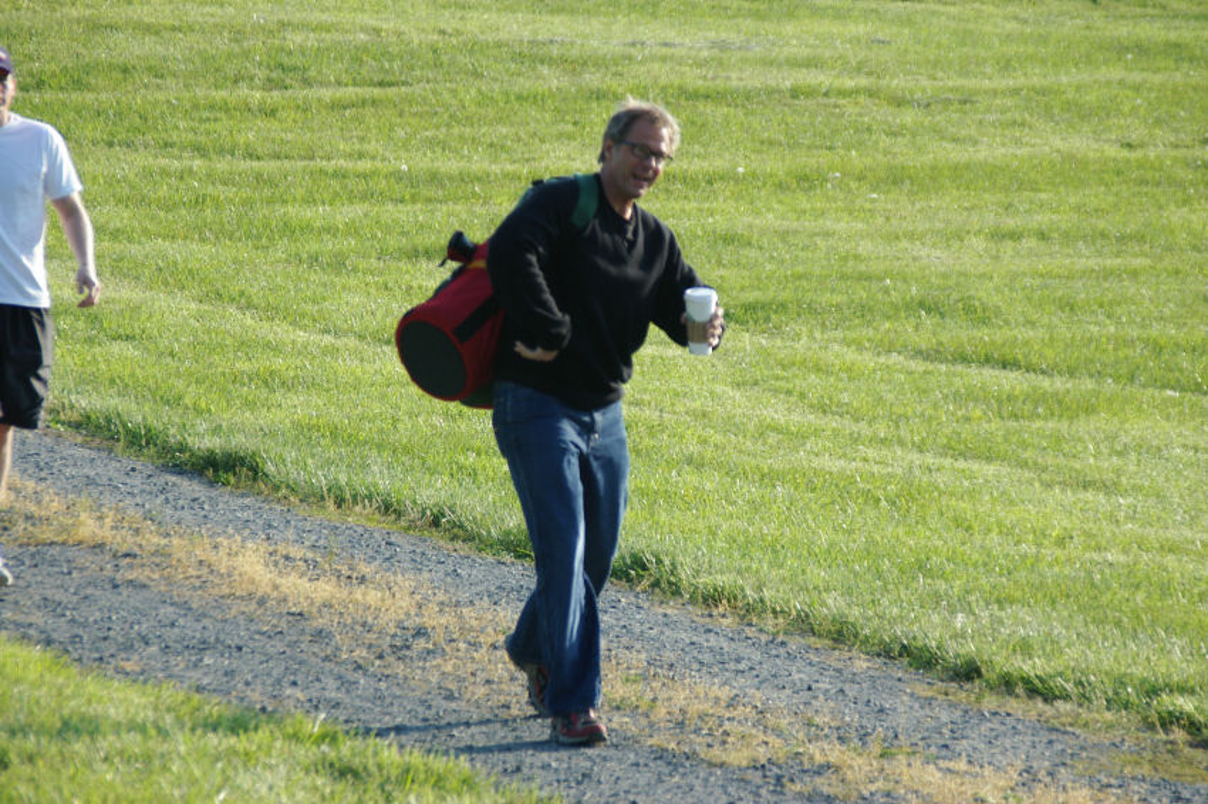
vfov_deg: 5.1
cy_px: 402
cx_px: 604
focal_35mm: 270
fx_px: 9056
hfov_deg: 7.6
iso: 200
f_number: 6.7
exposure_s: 1/250
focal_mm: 180
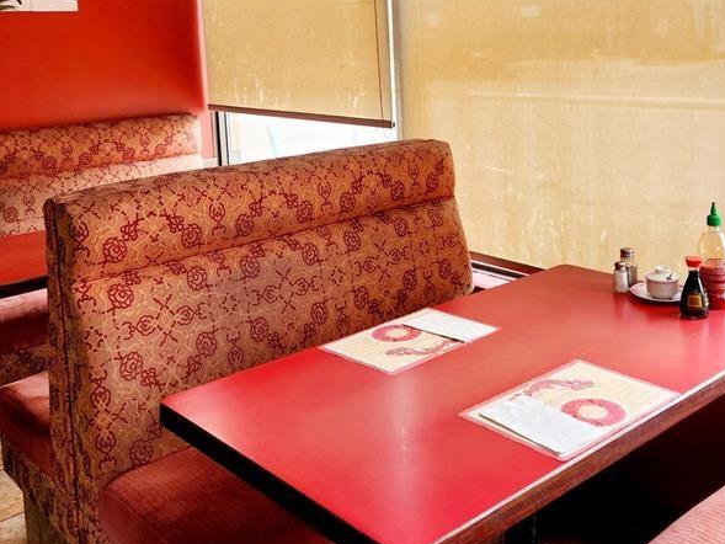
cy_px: 127
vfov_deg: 35.1
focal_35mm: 40
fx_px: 838
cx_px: 463
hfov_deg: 46.3
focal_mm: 5.4
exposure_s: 1/182
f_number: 1.8
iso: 25
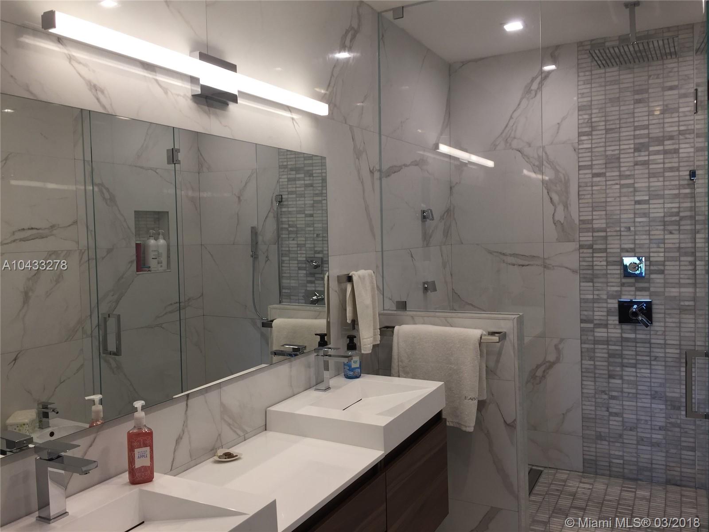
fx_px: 594
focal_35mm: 29
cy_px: 266
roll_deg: +1.9
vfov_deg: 48.2
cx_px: 354
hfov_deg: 61.7
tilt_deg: -2.4
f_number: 2.2
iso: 32
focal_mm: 4.15
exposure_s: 1/40
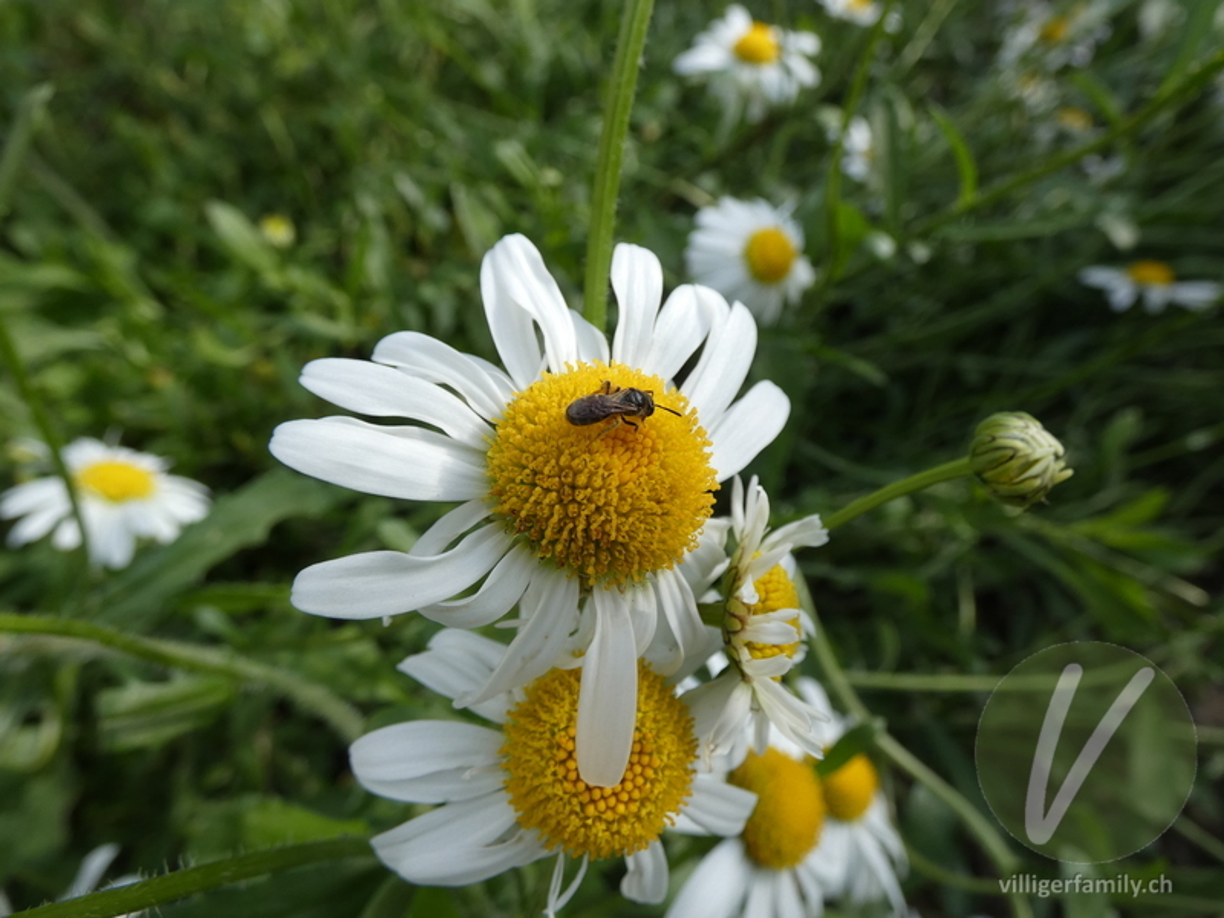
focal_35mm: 20
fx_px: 707
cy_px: 459
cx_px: 612
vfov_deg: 66.0
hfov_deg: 81.7
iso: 80
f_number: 2.8
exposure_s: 1/400
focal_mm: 3.6
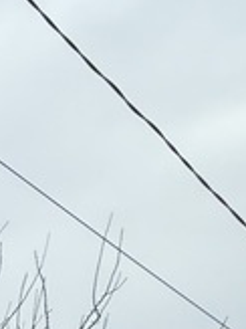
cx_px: -456
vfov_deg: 13.8
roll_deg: -0.2
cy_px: 840
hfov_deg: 11.5
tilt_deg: -4.7
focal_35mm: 86
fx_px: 816
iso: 50
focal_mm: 2.22
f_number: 2.2
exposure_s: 1/709
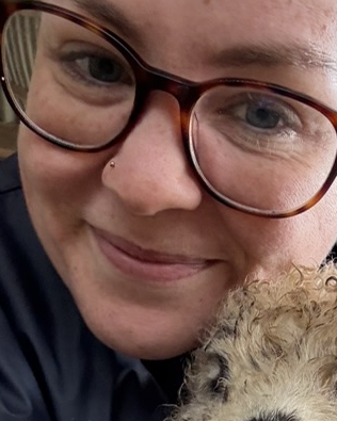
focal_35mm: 76
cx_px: 268
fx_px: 948
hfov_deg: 20.0
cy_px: 476
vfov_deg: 23.4
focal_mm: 2.69
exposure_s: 1/60
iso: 160
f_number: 1.9
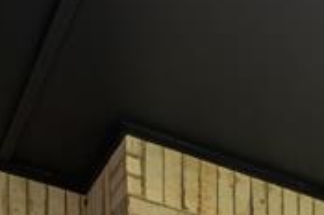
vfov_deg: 12.1
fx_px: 737
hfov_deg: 21.5
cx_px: 460
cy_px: 562
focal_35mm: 82
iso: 250
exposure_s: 1/25
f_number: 9
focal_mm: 14
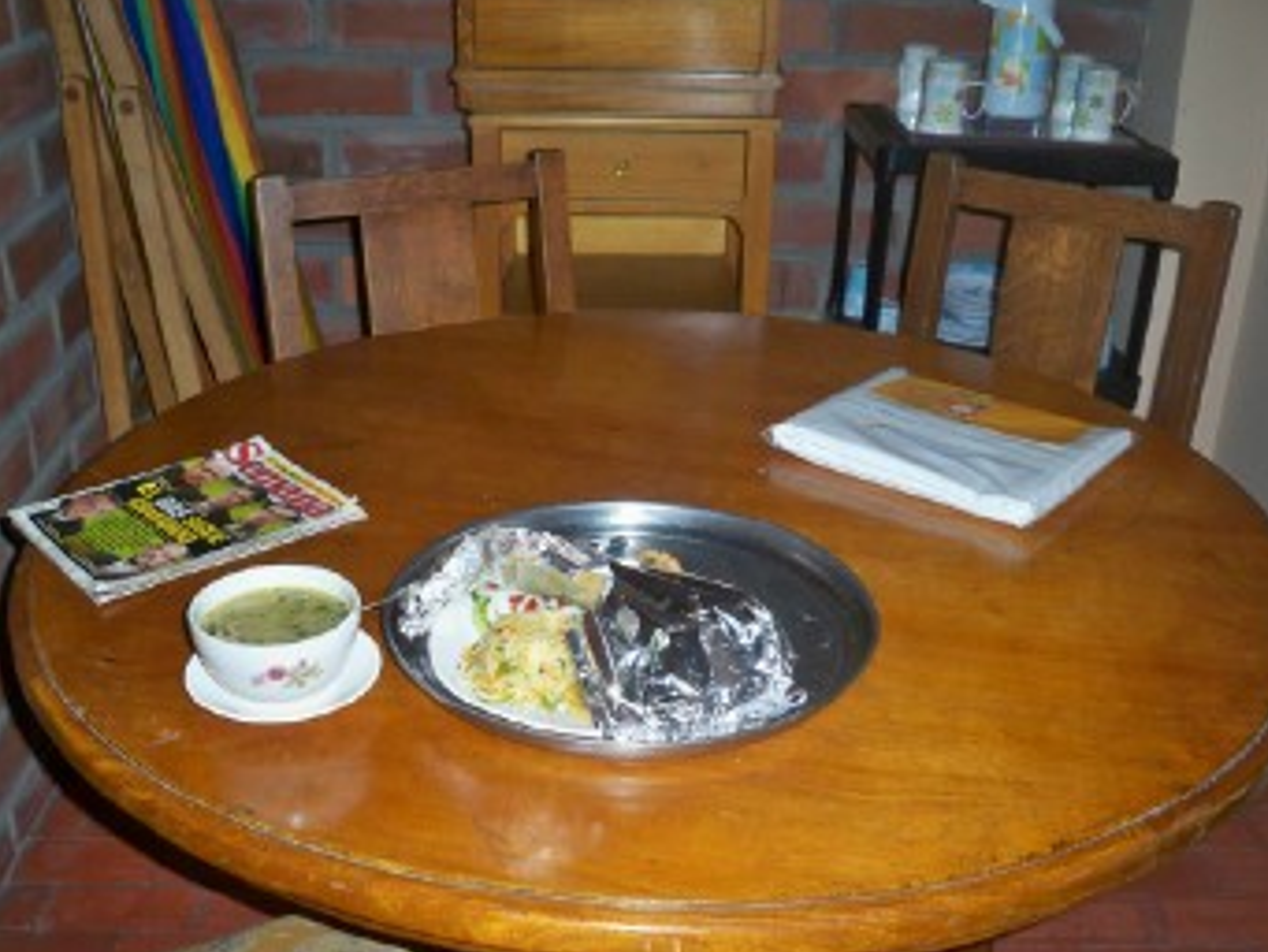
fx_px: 1502
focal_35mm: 41
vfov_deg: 35.1
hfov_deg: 45.8
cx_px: 621
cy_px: 517
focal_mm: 6.3
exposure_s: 1/60
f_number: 3.1
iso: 200
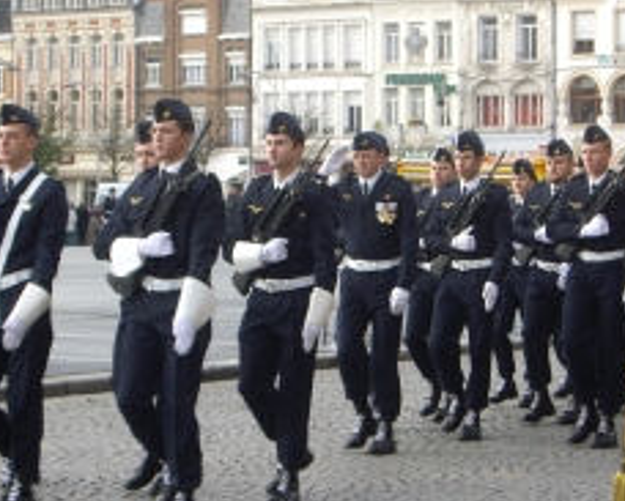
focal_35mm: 135
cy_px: 211
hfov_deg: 14.2
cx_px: 376
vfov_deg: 11.5
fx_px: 2500
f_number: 4.1
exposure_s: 1/160
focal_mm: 12.8
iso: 100
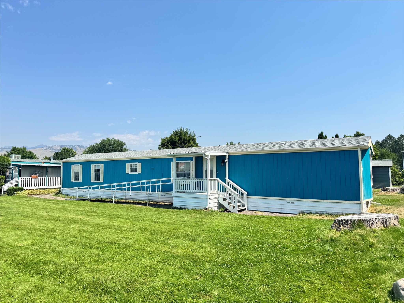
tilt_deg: +4.3
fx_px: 280
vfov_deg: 56.8
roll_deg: -0.5
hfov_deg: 71.6
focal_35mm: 24
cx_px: 202
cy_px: 152
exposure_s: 1/2710
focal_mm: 6.76
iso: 80
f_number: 1.78
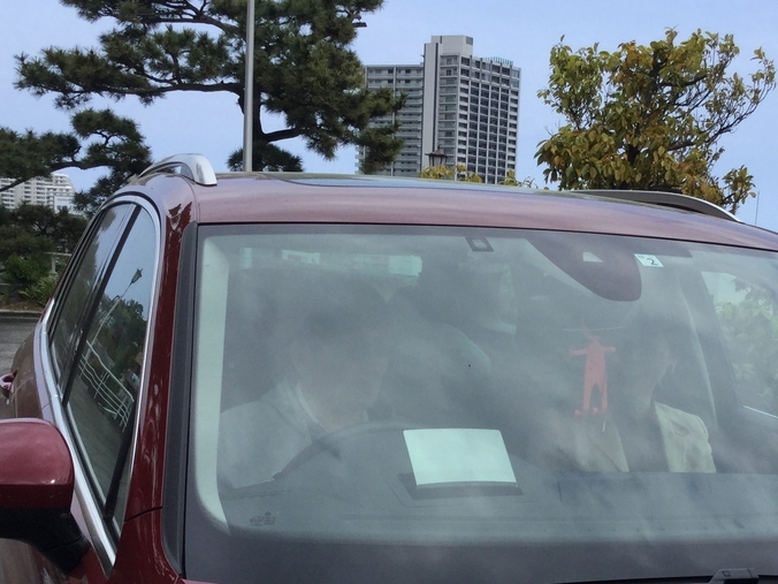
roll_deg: -2.1
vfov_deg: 26.2
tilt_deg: -10.1
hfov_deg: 34.7
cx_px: 498
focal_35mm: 55
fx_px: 1236
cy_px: 446
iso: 25
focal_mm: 3.3
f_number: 2.4
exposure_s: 1/1031
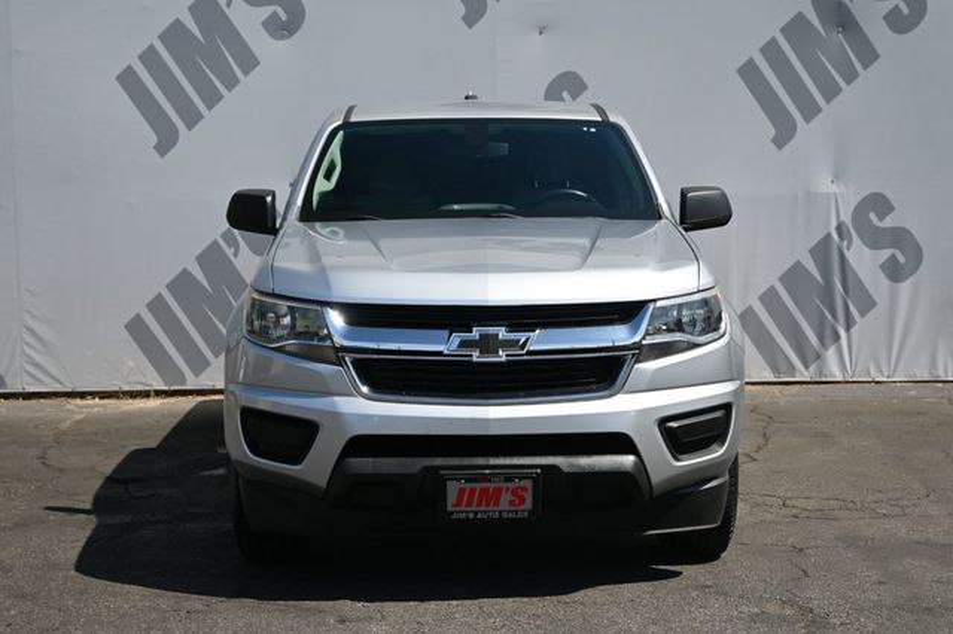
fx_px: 1786
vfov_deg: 20.1
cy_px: 317
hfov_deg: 29.9
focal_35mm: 68
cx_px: 476
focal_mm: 45
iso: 100
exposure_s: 1/320
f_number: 6.3
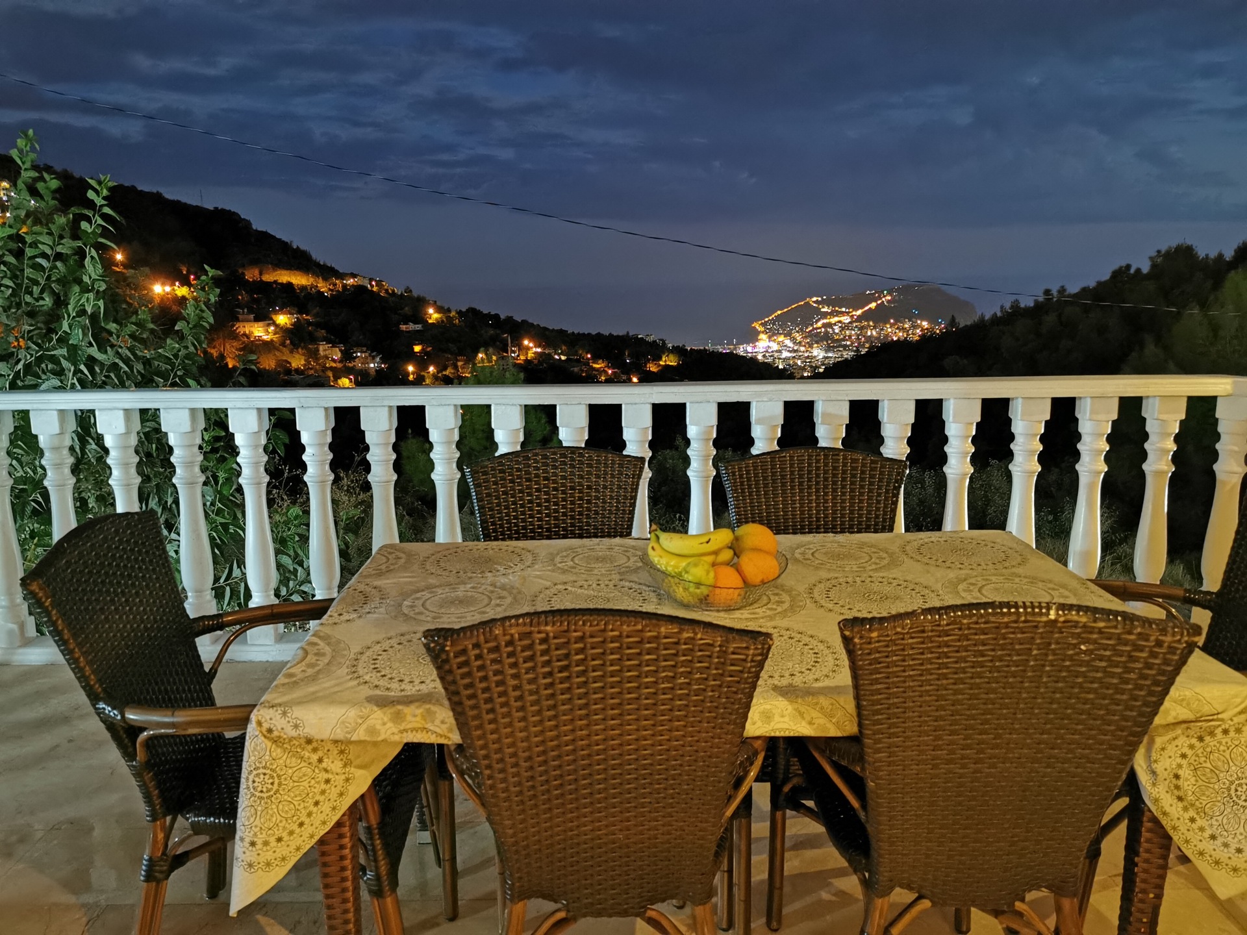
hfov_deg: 65.3
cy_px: 468
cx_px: 624
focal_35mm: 27
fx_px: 973
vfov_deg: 51.4
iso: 1600
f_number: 1.6
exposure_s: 4
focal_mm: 5.56
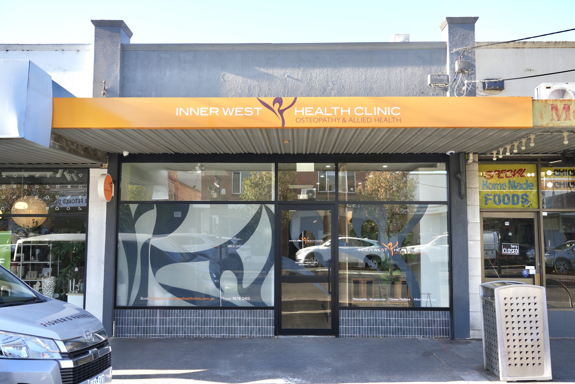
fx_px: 495
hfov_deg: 60.3
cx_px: 288
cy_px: 192
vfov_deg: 42.3
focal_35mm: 31
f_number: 5
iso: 100
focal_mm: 31
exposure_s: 1/60
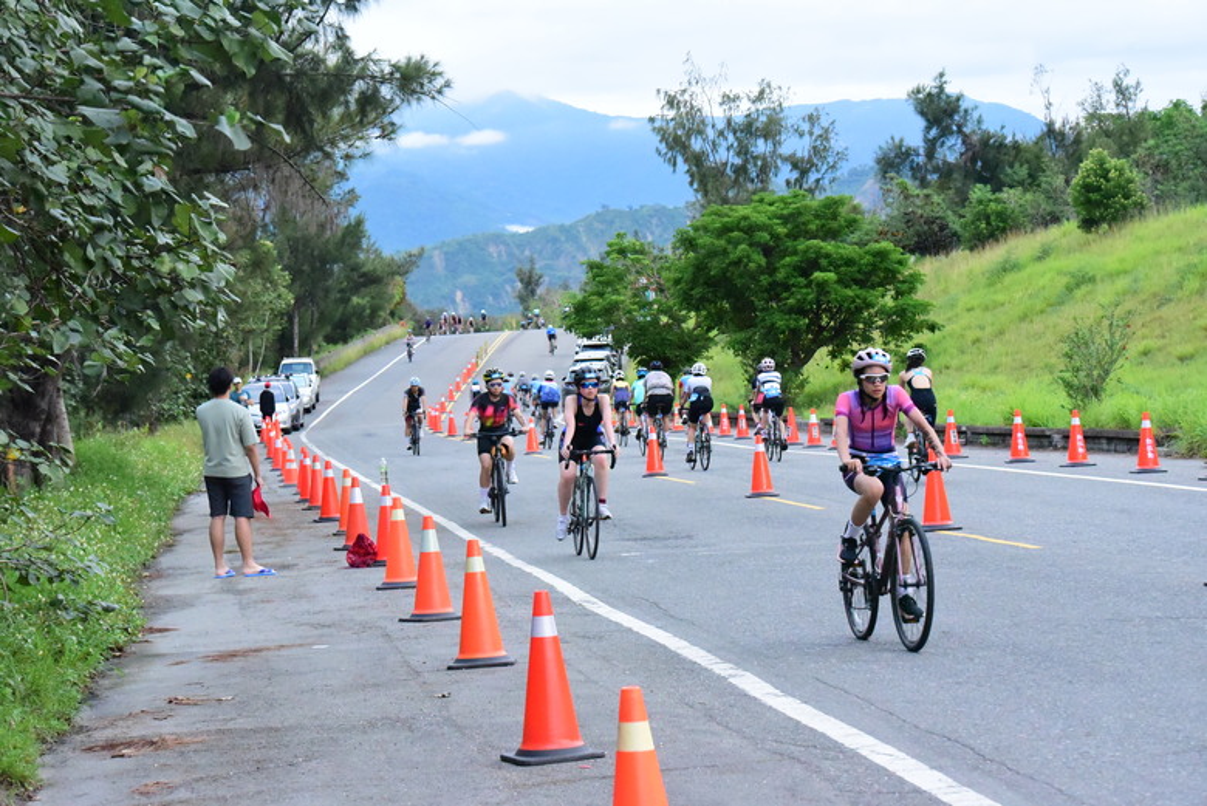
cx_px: 604
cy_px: 403
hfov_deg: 18.6
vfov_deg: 12.5
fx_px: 3690
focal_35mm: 110
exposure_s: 1/2000
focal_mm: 110
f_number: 11
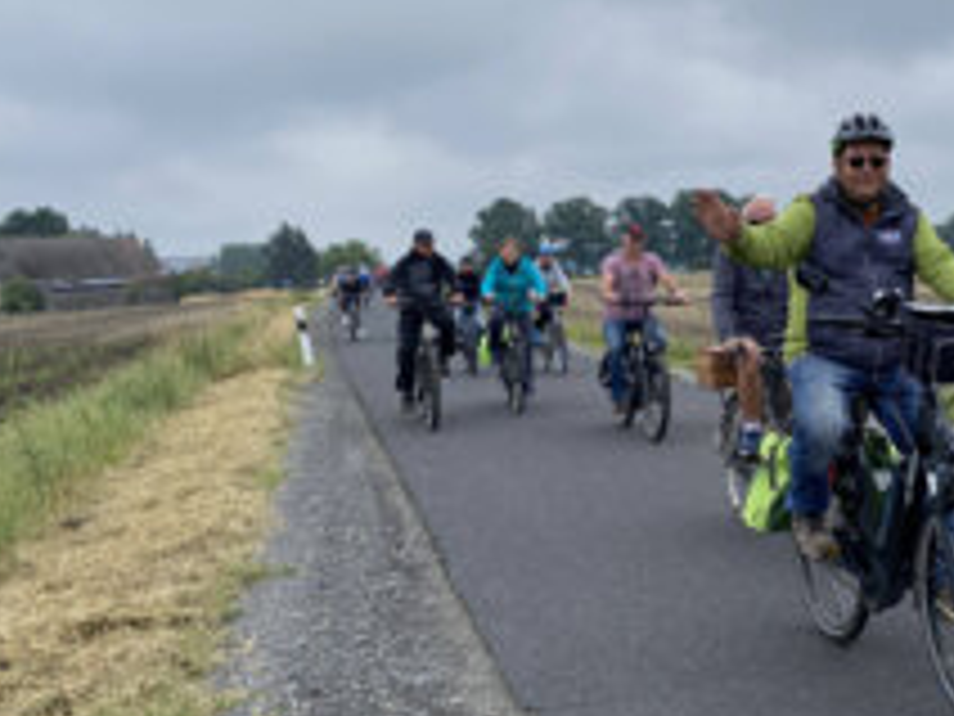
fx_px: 1350
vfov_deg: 29.6
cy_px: 302
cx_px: 792
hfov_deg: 37.2
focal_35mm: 49
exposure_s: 1/2817
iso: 32
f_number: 1.8
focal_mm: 4.2
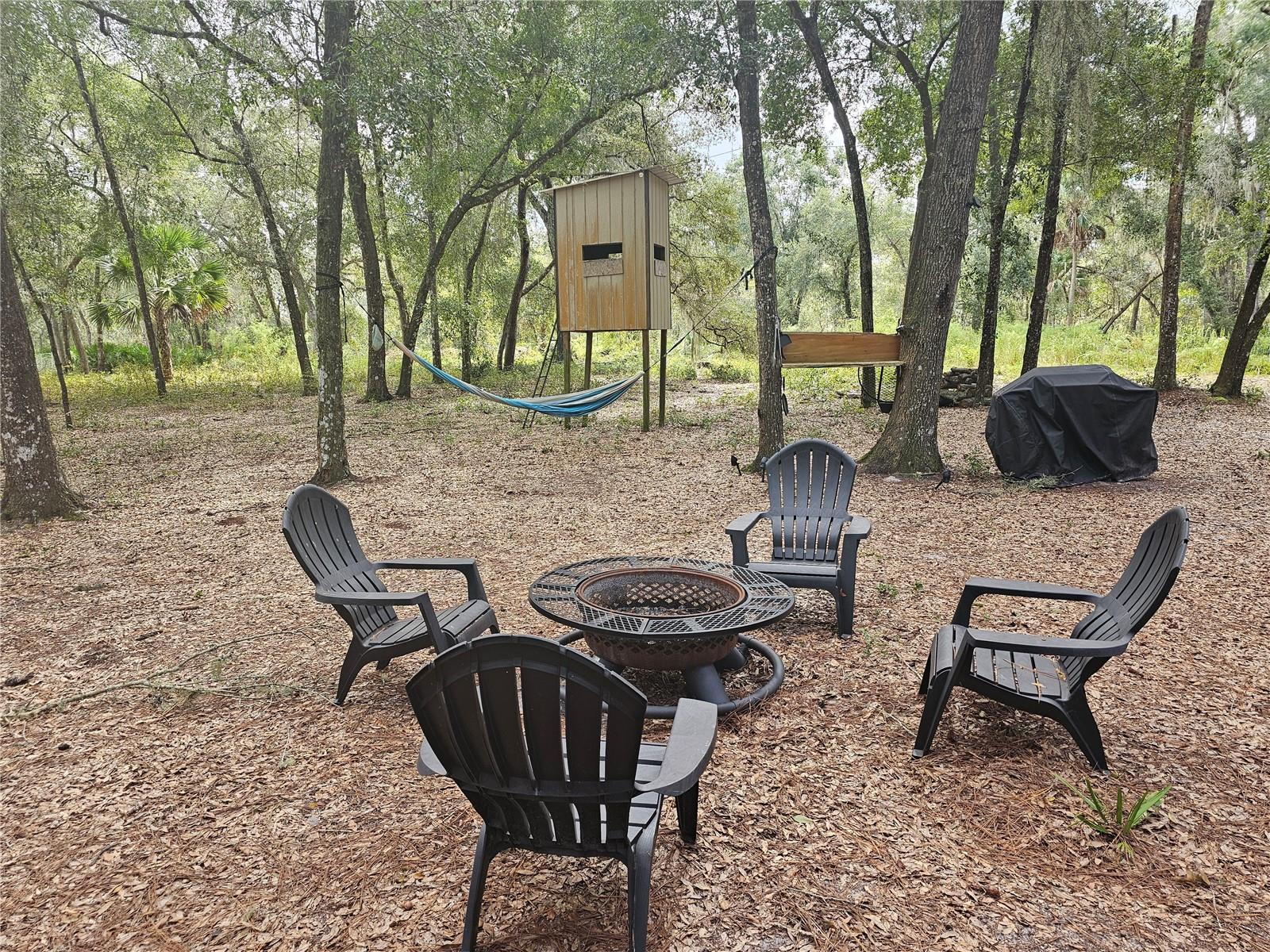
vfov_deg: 58.9
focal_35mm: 23
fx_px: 844
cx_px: 635
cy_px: 476
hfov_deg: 73.9
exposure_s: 1/207
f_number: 1.7
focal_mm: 6.3
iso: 64
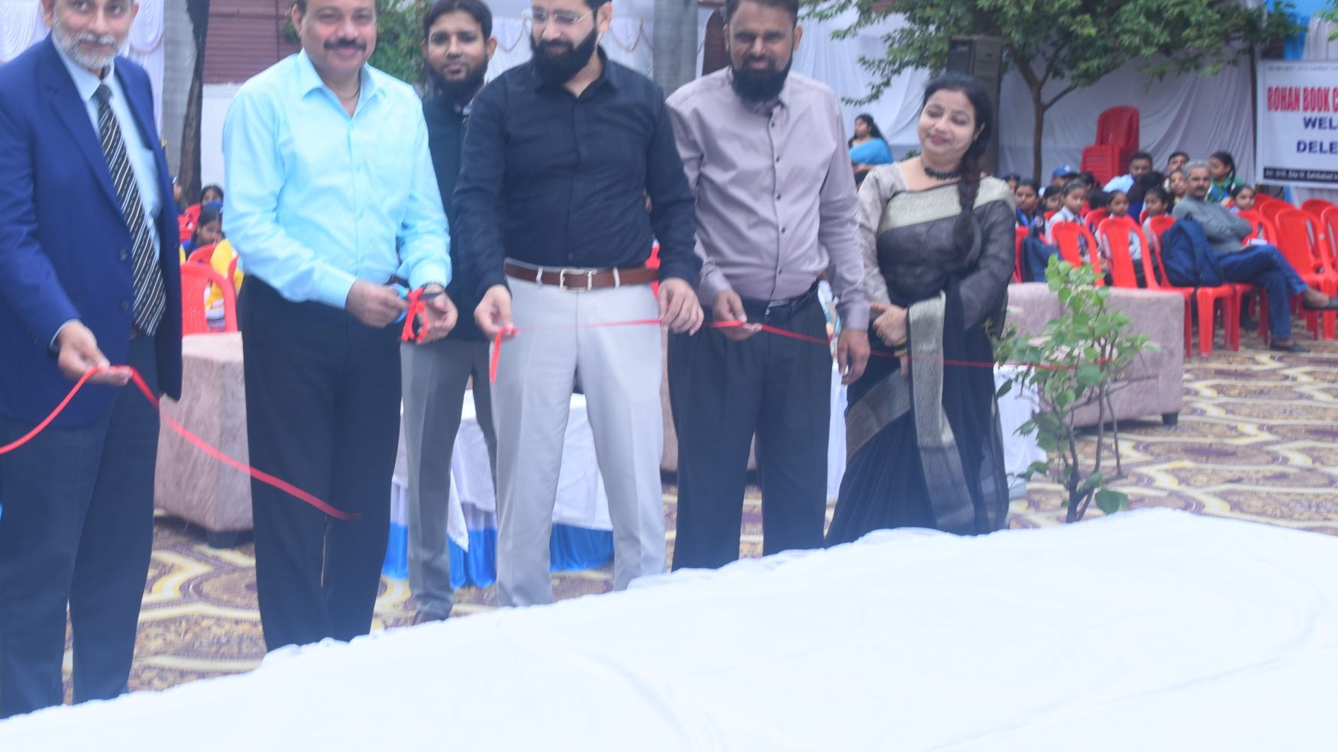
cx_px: 410
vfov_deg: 24.1
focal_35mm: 49
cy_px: 153
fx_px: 1738
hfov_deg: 41.4
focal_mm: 32
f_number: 6.3
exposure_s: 1/125
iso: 400
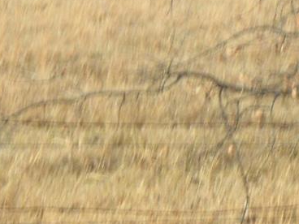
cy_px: 340
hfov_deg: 3.6
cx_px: 286
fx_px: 4751
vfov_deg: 2.7
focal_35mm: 550
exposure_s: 1/60
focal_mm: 24.5
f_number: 5.9
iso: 100
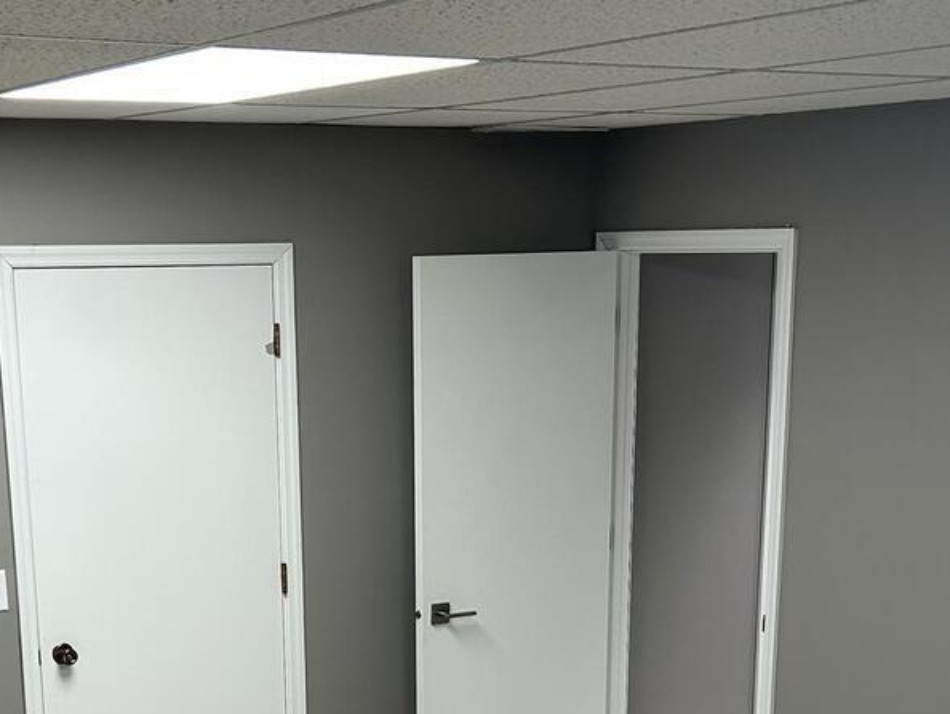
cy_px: 685
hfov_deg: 30.6
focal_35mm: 63
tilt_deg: -14.8
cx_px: 360
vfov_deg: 22.5
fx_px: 1730
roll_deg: +0.9
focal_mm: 5.7
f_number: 1.5
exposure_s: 1/120
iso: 80
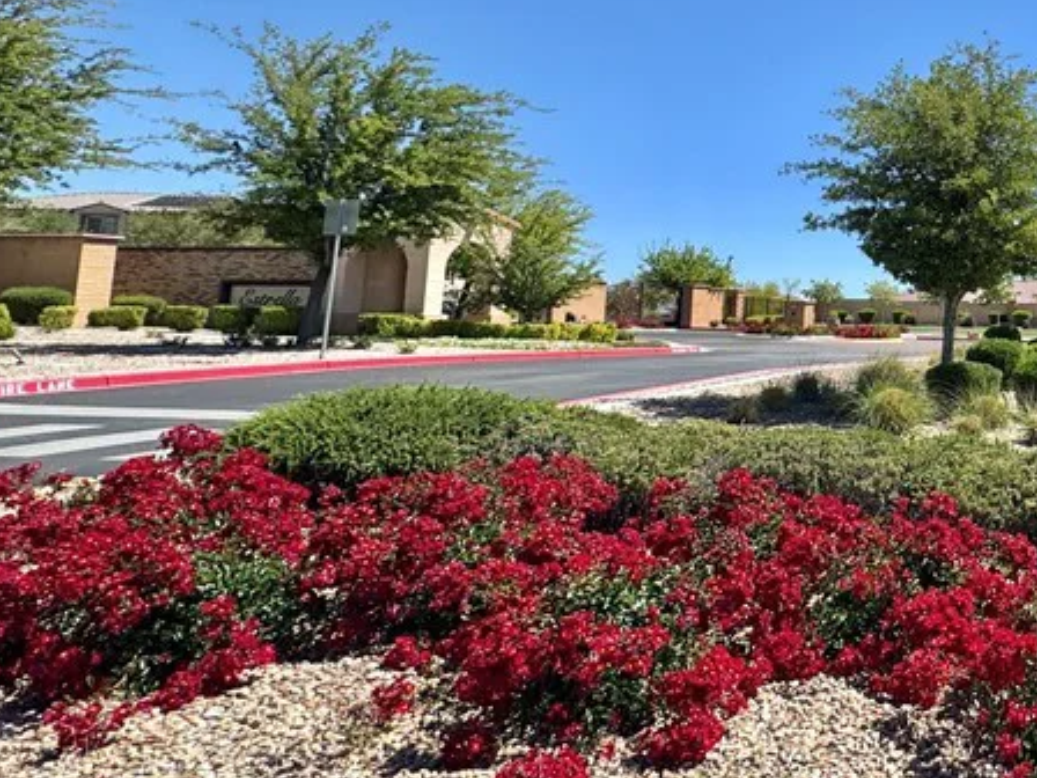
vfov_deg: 42.9
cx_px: 1153
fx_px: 959
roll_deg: -0.3
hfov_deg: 43.4
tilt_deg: +4.9
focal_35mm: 32
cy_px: 204
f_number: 2.2
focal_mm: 2.22
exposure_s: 1/1976
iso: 50
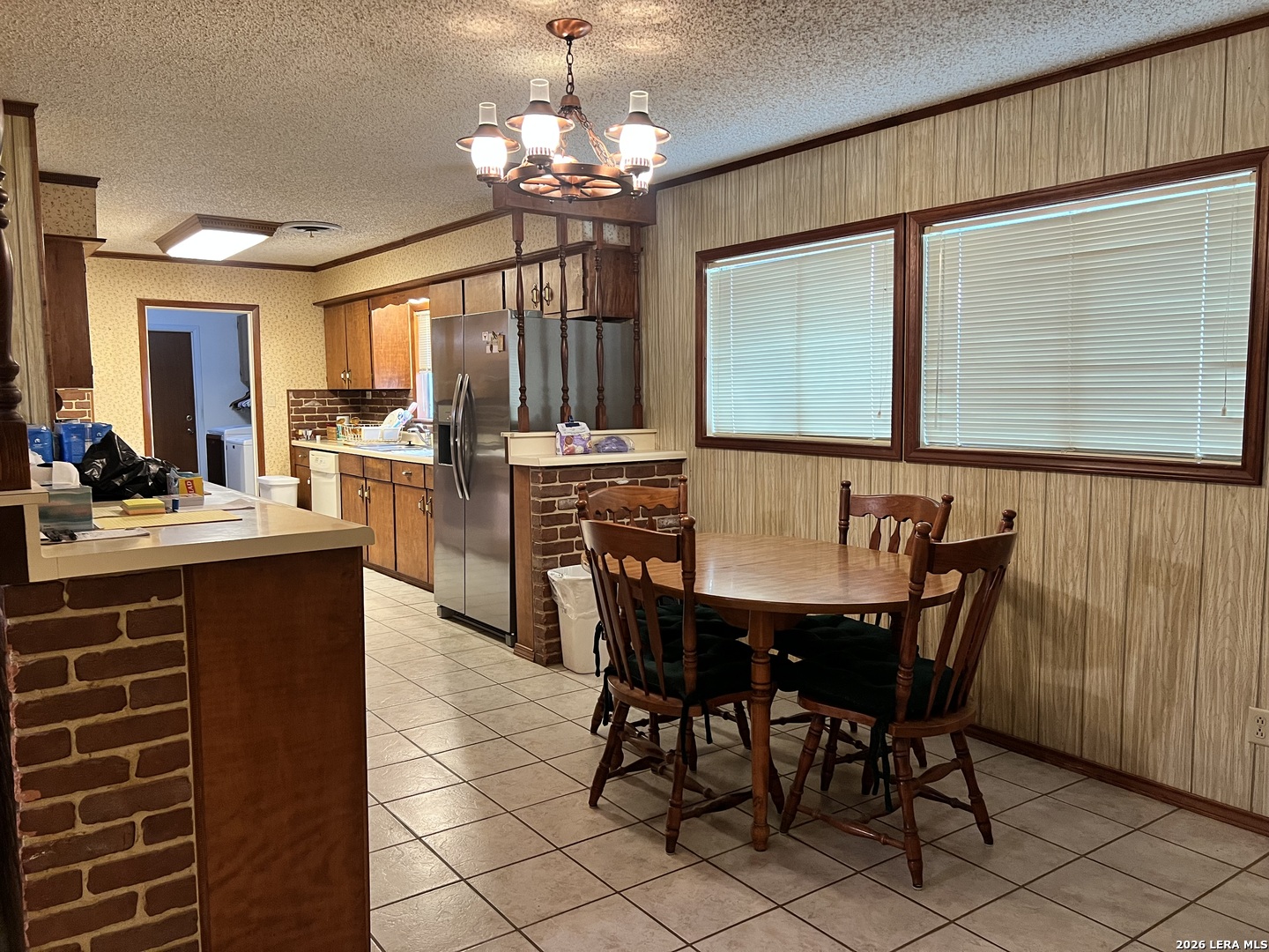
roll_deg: +0.3
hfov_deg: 67.3
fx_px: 953
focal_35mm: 26
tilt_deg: -6.2
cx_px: 634
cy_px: 476
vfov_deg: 53.1
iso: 400
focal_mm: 5.7
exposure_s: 1/60
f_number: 1.5
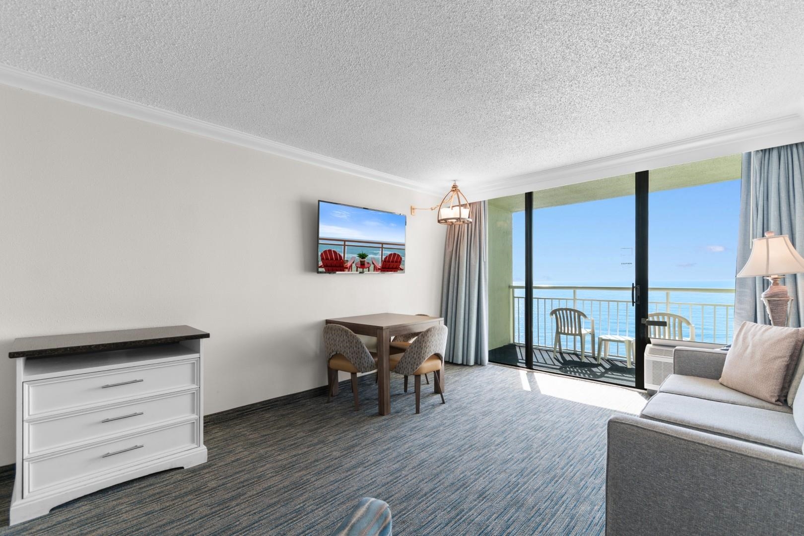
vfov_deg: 77.3
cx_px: 402
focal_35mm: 15
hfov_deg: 100.4
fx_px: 335
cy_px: 268
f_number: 4.5
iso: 100
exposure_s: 1/40
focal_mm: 10
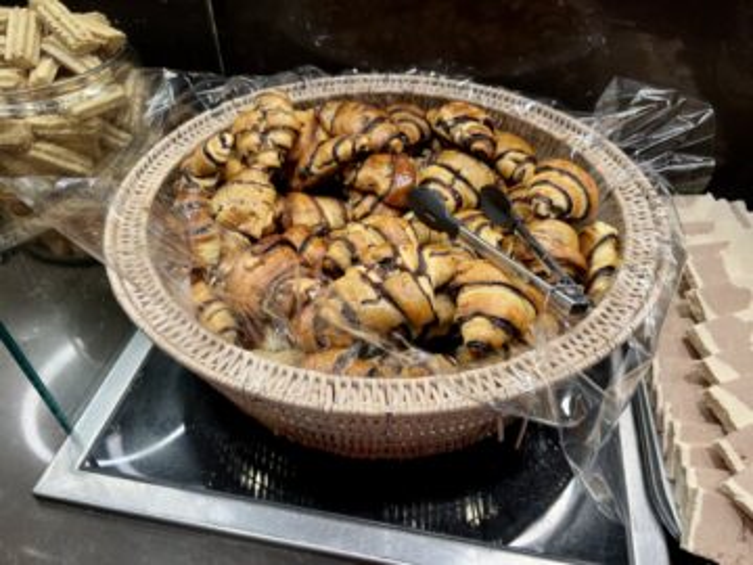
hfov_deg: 67.3
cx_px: 376
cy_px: 282
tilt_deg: -43.5
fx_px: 566
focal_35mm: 26
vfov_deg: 53.1
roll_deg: +0.6
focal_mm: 5.7
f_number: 1.5
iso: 100
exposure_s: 1/100
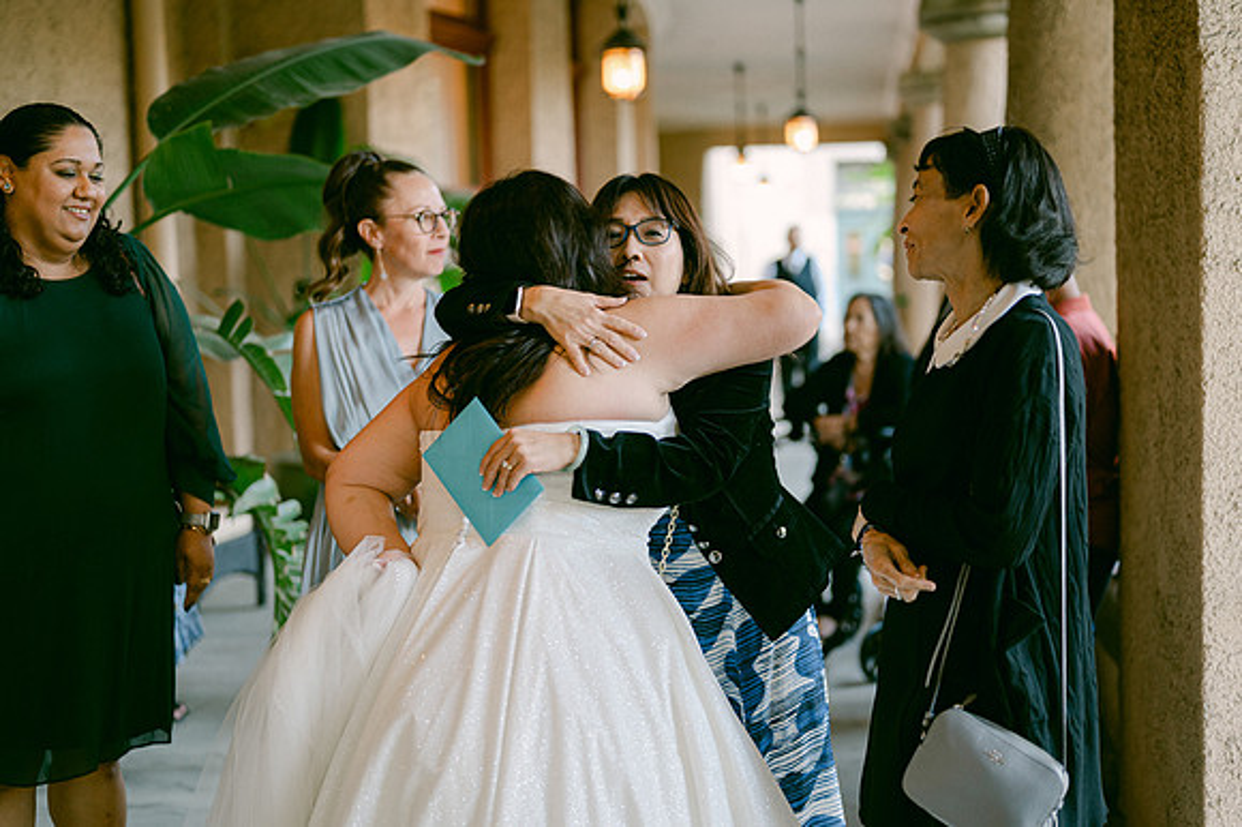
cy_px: 414
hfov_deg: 38.8
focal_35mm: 51
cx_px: 621
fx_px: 1762
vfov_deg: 26.4
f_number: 1.8
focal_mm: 50
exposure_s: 1/125
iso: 500
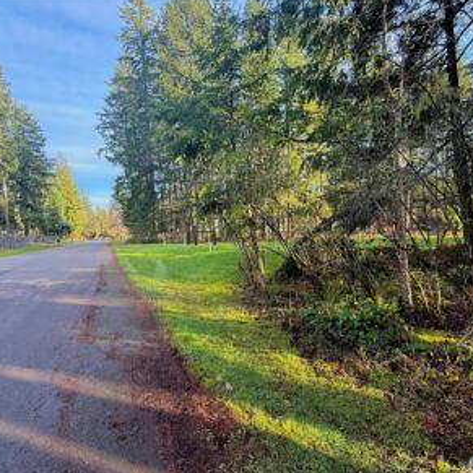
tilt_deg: -2.1
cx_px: 247
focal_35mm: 17
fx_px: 263
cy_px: 237
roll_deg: +2.7
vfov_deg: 84.0
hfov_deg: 83.9
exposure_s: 1/137
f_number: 2.2
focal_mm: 2.22
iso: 64
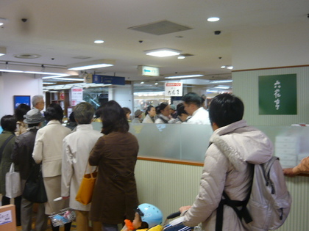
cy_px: 116
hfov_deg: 49.0
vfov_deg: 37.7
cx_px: 154
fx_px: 339
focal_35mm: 38
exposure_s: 1/30
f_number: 2.8
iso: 100
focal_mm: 5.5
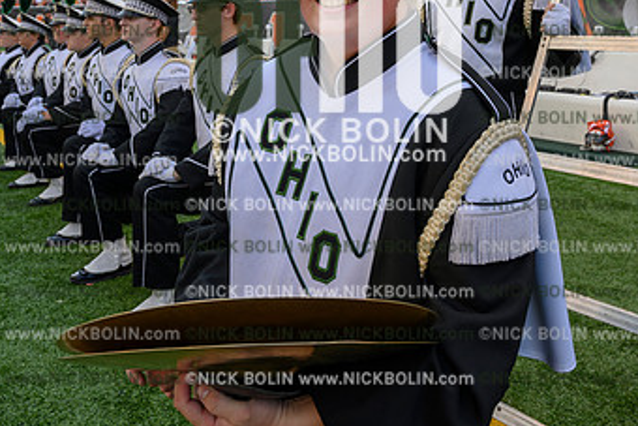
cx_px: 328
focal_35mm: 41
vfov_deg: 31.7
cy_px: 74
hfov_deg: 47.4
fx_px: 727
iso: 80
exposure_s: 1/100
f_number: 7.1
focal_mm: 24
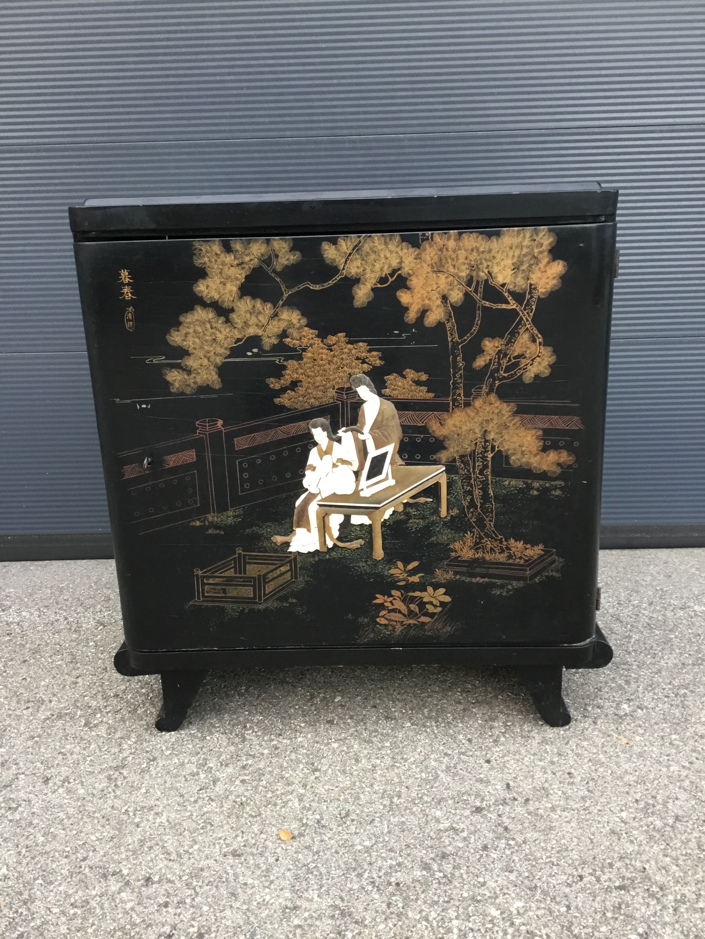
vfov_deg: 58.4
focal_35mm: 31
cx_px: 352
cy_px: 470
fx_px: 842
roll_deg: +1.2
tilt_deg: -14.8
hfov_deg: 45.4
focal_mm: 3.3
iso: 64
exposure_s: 1/33
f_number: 2.4
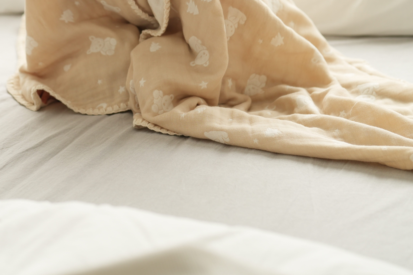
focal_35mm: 110
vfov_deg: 12.3
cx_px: 131
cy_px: -6
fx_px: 1262
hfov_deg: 18.5
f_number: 2
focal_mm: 50
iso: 200
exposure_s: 1/100
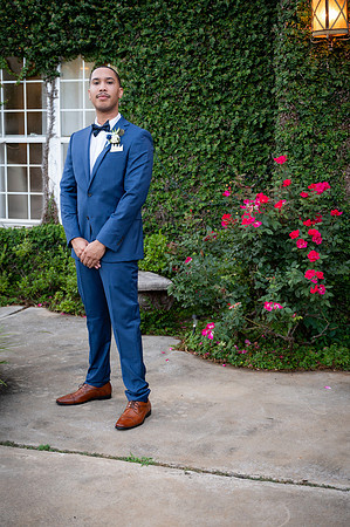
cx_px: 175
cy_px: 264
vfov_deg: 42.8
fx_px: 672
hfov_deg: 29.2
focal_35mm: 46
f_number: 4
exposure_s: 1/250
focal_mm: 46
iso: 800
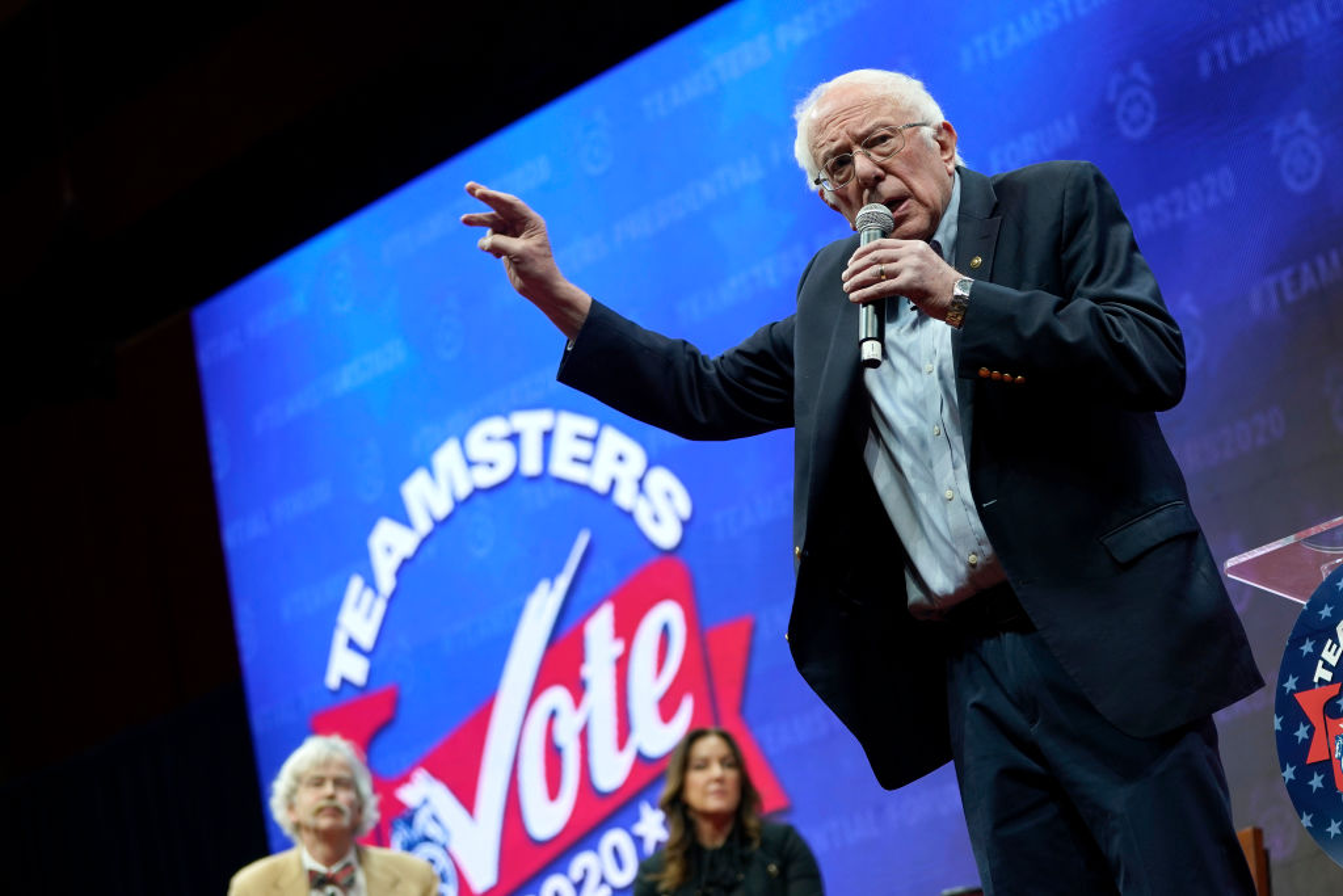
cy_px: 448
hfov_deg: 20.8
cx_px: 672
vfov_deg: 14.0
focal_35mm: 98
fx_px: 3656
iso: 250
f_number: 4
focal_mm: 98
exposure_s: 1/125
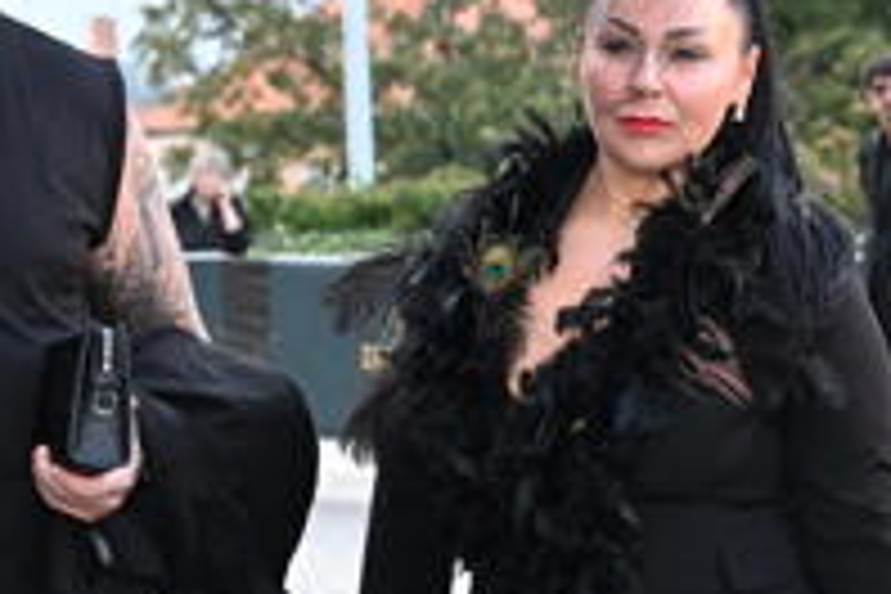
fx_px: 3960
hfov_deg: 12.8
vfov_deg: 8.5
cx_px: 720
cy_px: 688
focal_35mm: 160
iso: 2000
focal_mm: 46
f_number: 4.5
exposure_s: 1/500
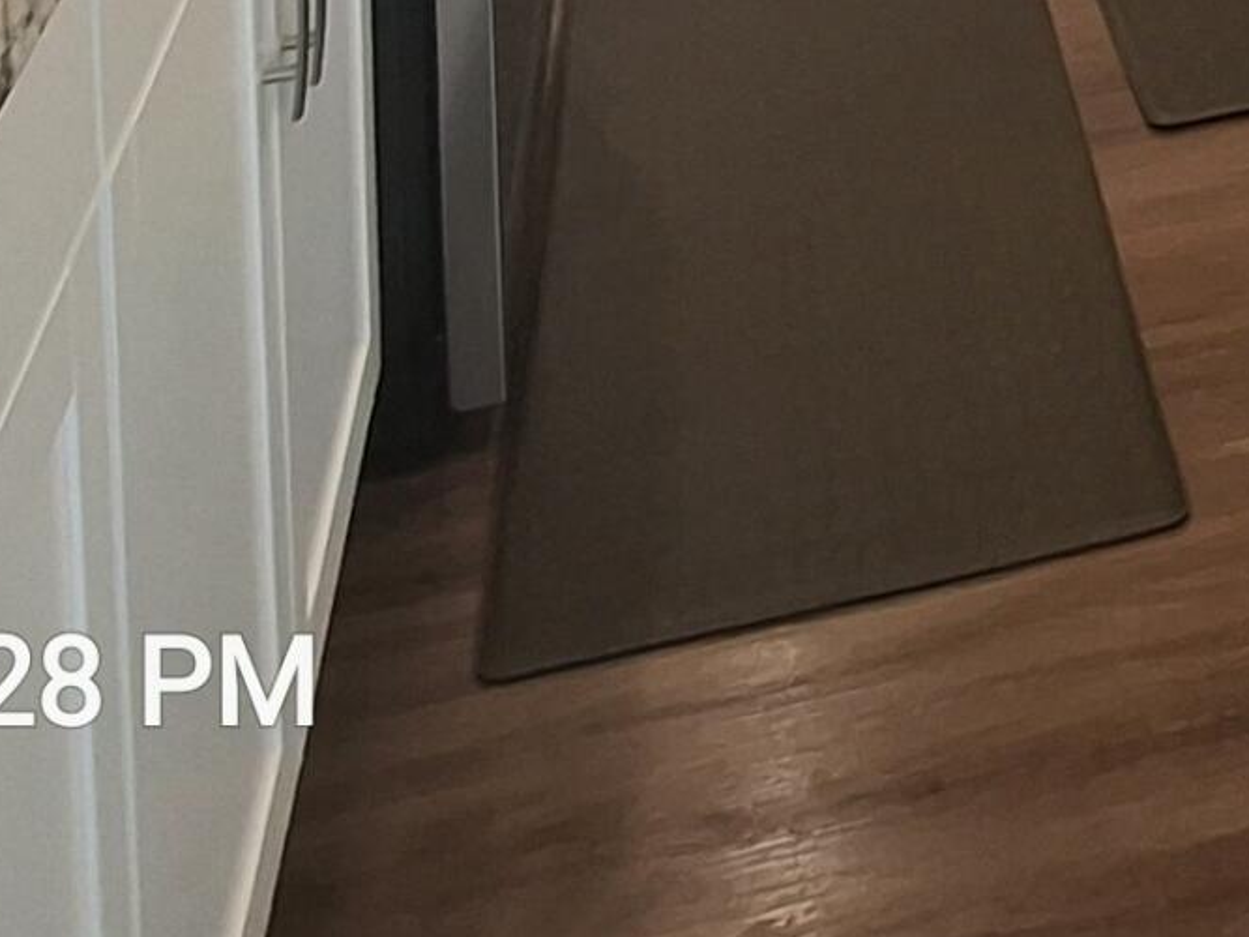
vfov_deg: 15.1
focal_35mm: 72
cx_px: 1582
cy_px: -1104
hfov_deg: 24.0
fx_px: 2597
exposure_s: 1/40
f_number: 2.2
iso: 64
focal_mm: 1.64
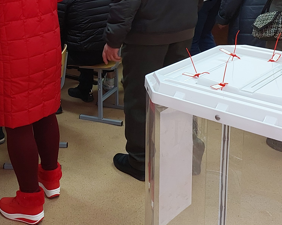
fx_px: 501
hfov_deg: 31.2
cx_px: 88
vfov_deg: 24.5
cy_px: 13
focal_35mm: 60
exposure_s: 1/50
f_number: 1.8
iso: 250
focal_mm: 5.06
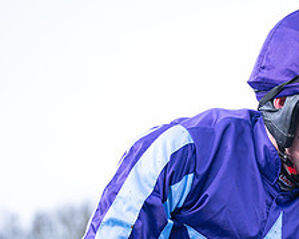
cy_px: 278
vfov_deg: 7.7
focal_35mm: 198
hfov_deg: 9.6
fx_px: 1751
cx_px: 341
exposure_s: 1/1000
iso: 800
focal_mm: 70
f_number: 4
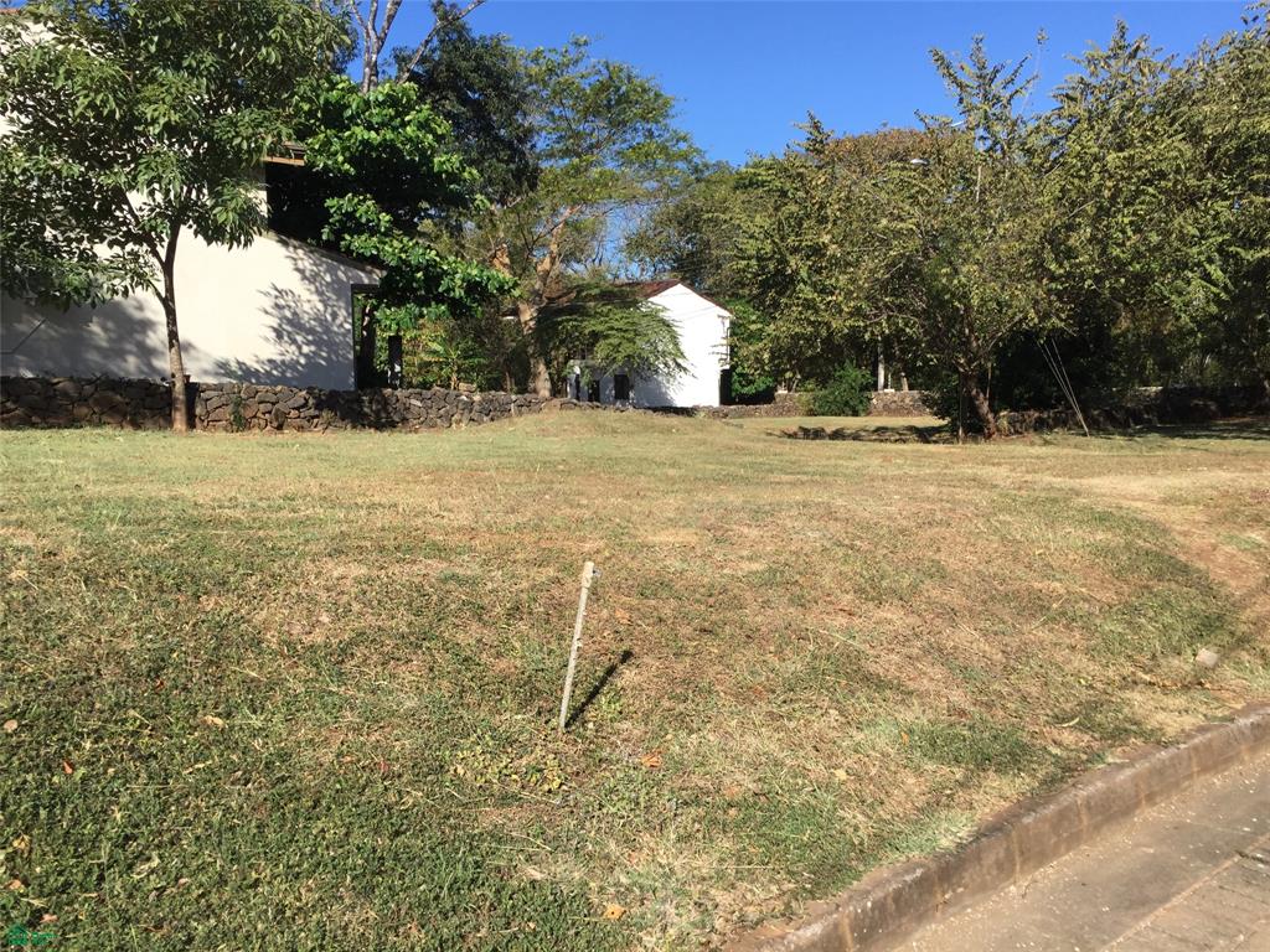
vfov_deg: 48.2
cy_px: 476
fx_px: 1064
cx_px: 635
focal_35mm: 29
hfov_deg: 61.7
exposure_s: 1/1582
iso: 32
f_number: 2.2
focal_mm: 4.15
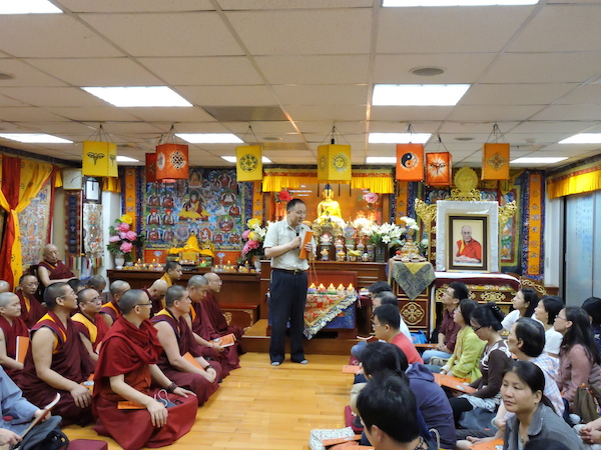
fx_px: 573
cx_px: 300
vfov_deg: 42.9
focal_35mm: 33
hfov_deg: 55.4
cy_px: 225
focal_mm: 5.9
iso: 1600
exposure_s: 1/30
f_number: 6.4
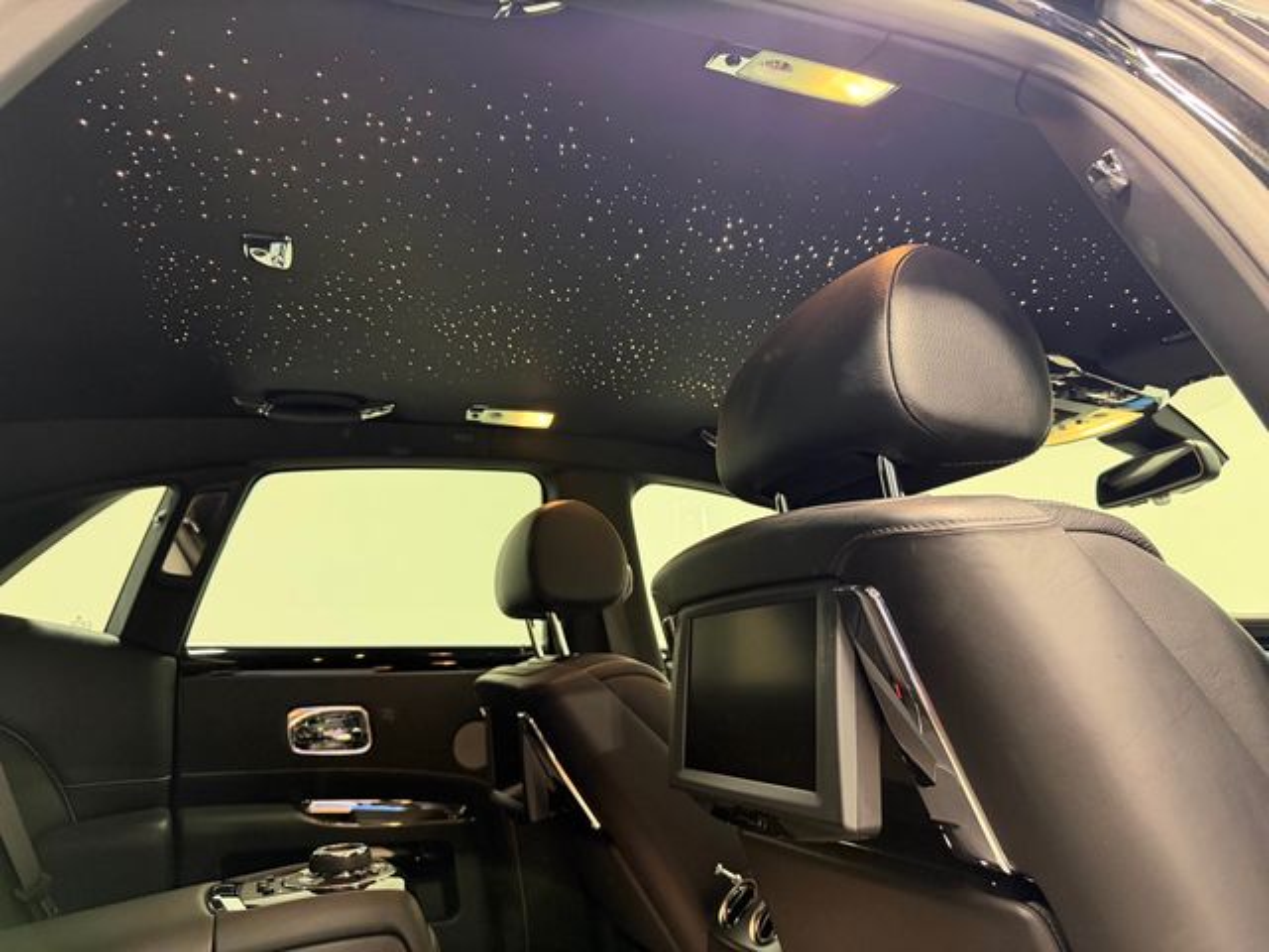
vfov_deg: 56.8
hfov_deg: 71.6
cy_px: 476
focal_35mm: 24
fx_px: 880
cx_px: 634
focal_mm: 6.76
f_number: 1.78
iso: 400
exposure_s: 1/60
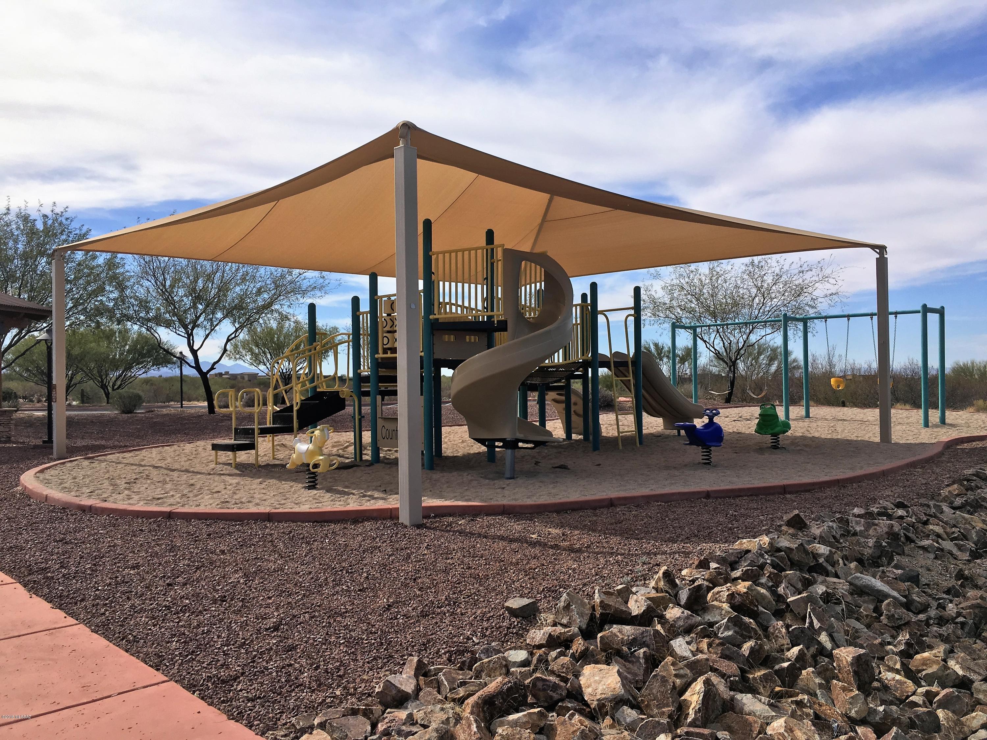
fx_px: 827
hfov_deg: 61.7
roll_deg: +0.4
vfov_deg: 48.2
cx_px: 494
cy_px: 370
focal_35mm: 29
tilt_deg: +1.4
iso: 25
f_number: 2.2
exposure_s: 1/2653
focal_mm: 4.15
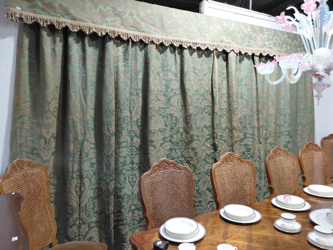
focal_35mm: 25
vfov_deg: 54.9
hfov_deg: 69.4
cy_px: 125
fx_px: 240
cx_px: 166
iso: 200
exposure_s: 1/120
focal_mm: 4.69
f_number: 1.8
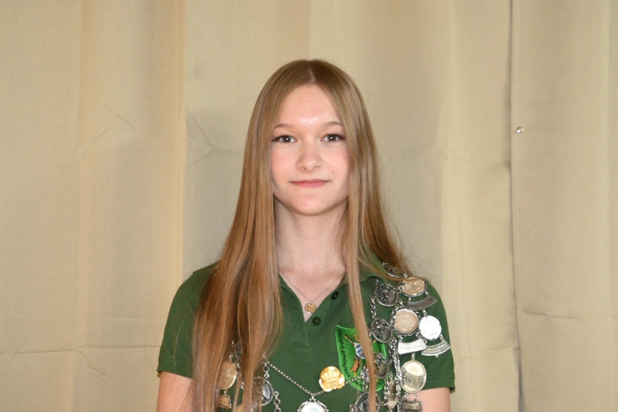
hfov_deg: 33.4
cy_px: 206
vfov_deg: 22.6
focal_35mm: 60
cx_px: 309
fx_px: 1030
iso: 1800
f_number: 5.6
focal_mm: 40
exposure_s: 1/60
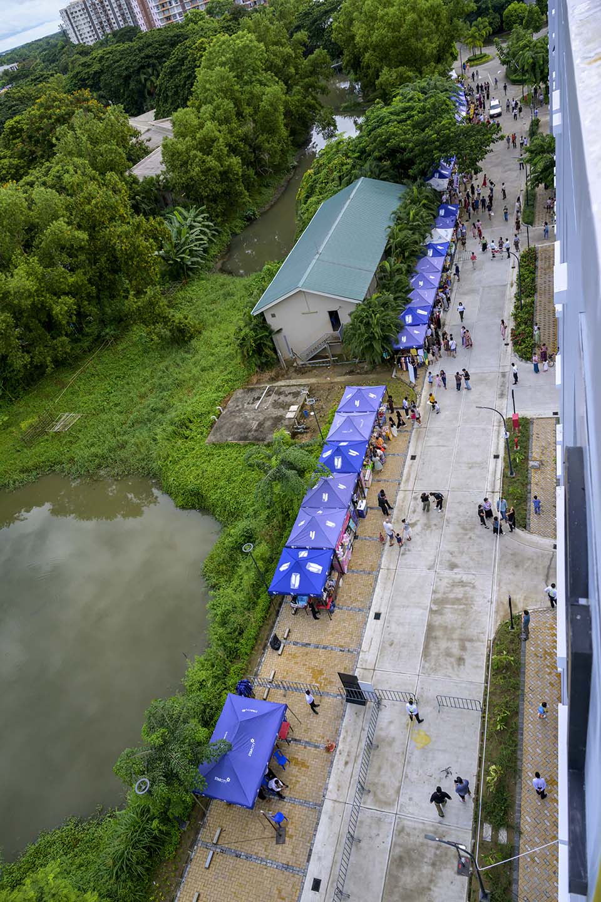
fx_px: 626
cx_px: 300
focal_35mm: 25
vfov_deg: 71.5
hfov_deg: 51.3
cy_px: 451
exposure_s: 1/250
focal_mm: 25
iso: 500
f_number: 8
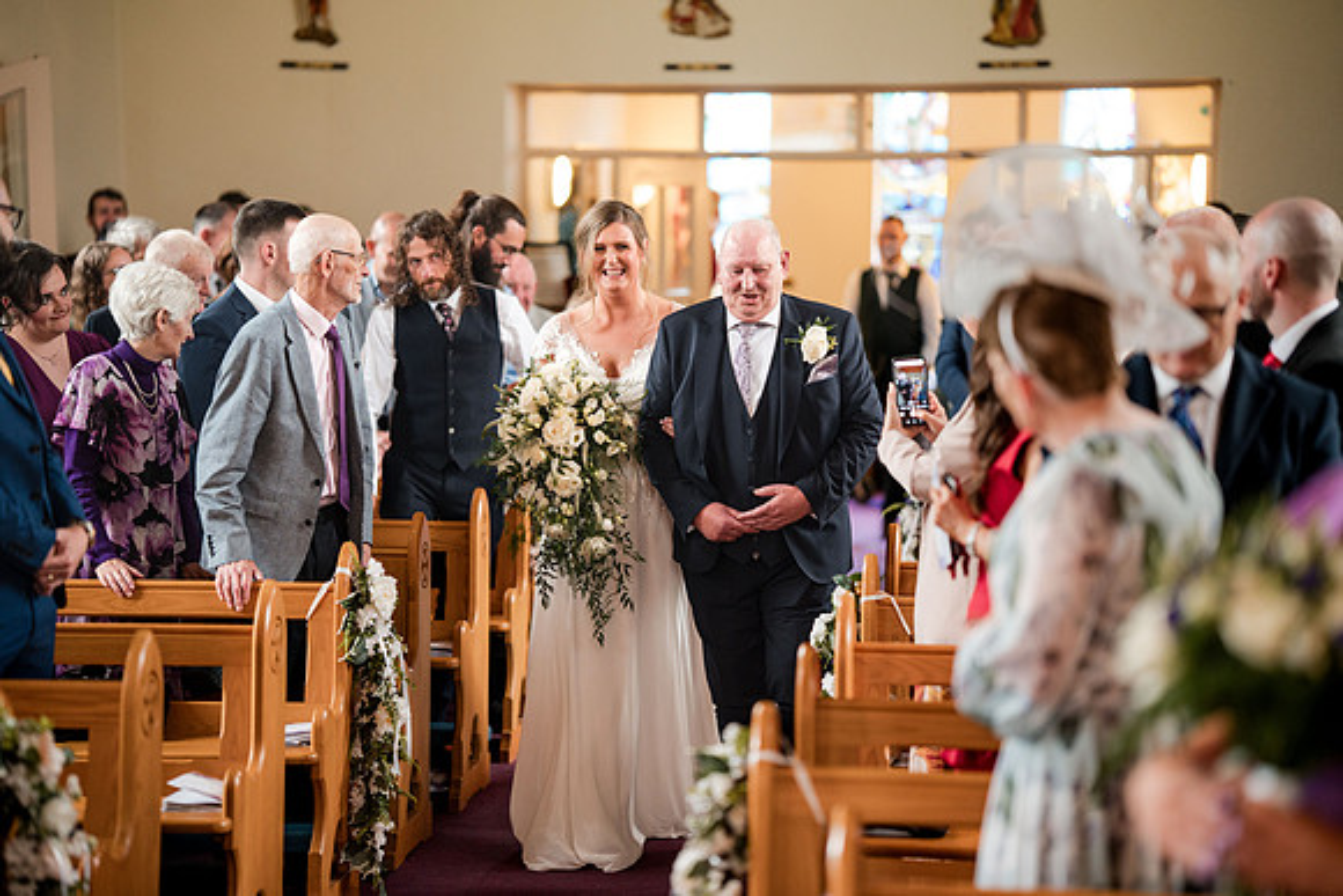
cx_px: 672
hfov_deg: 23.9
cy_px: 448
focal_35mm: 85
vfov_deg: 16.1
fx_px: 3172
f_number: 1.4
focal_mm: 85
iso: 1250
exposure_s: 1/500
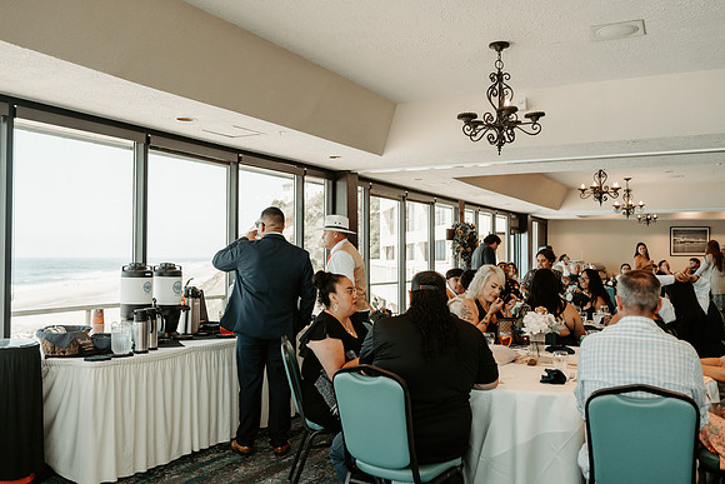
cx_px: 362
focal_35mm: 36
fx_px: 718
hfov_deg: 53.6
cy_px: 242
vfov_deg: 37.2
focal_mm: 35
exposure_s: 1/320
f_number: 3.2
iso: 320
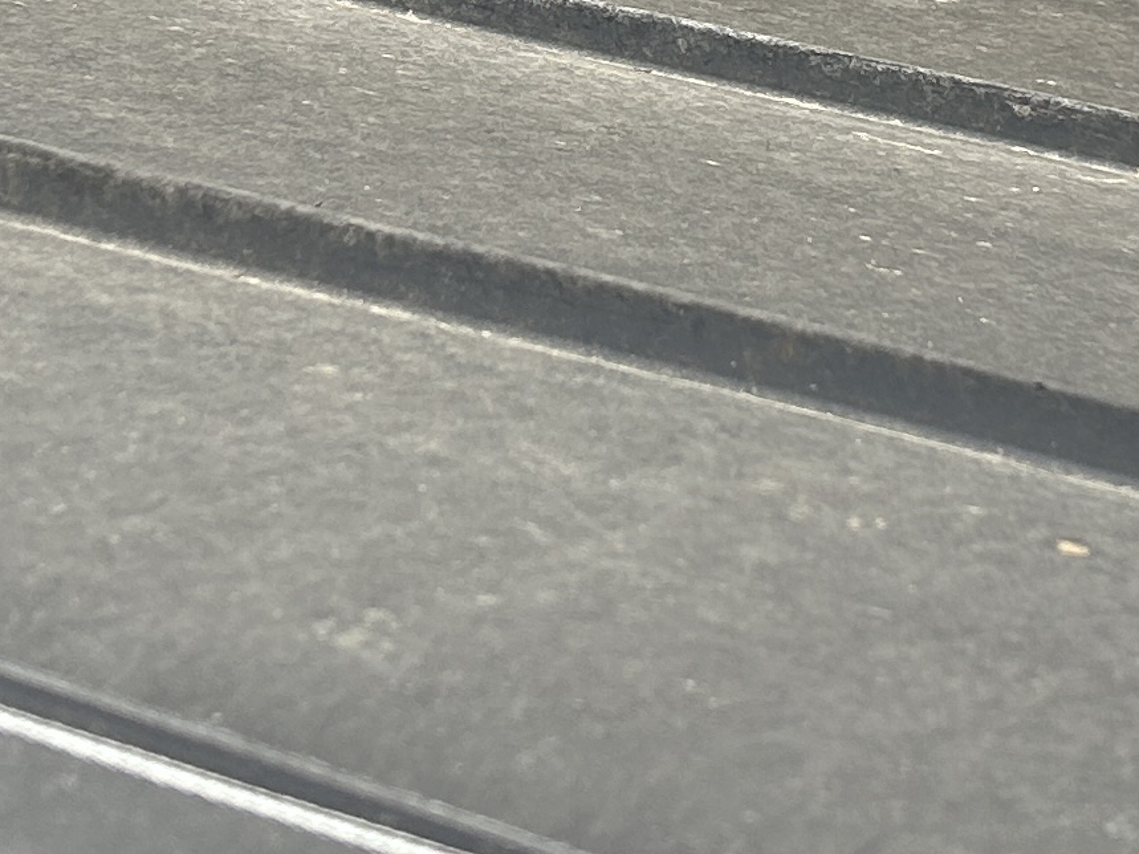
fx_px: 4014
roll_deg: -3.1
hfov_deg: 16.1
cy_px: -206
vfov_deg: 11.9
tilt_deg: -17.6
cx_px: 772
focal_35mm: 122
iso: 50
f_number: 1.5
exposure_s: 1/375
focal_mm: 5.7
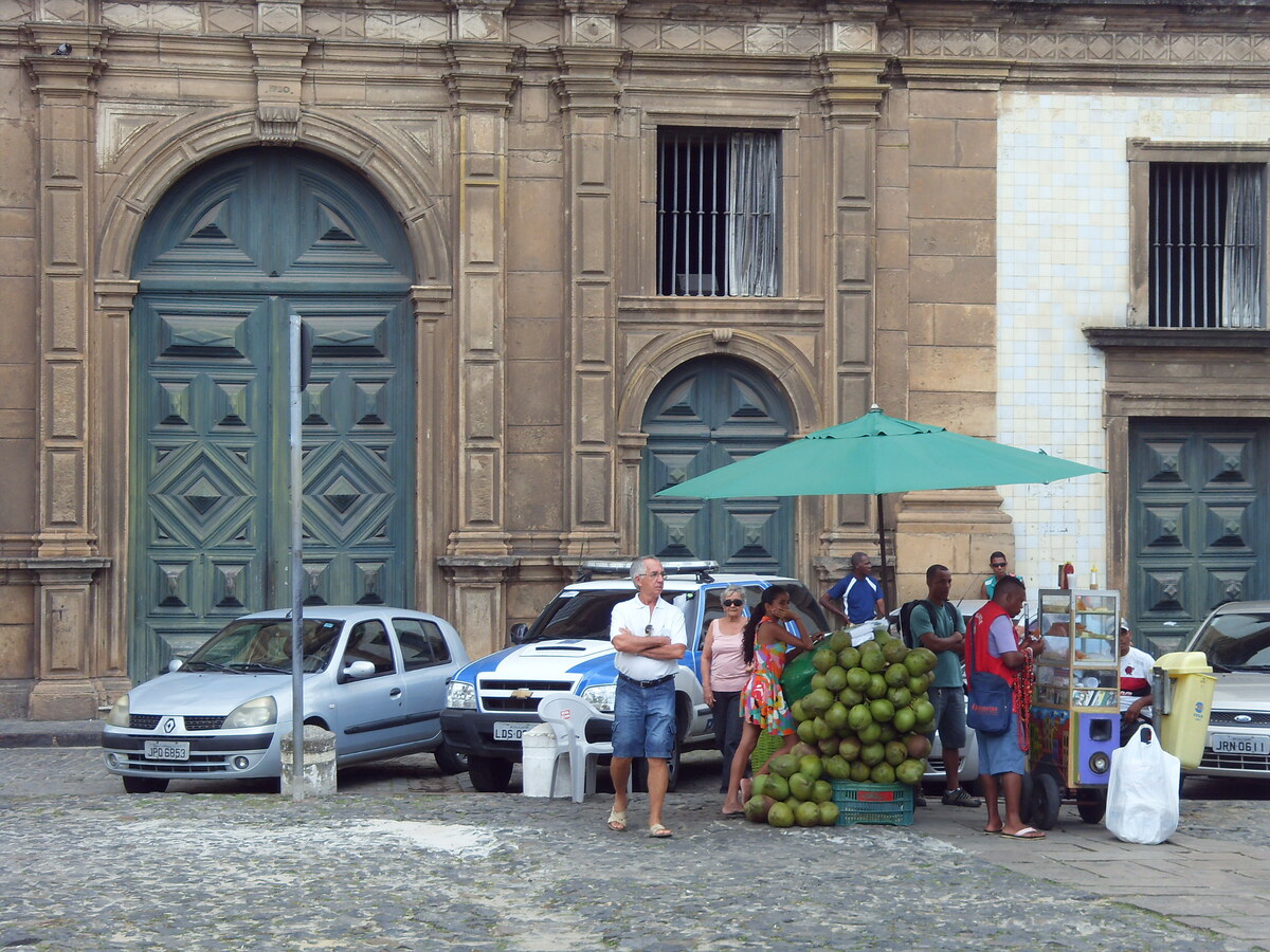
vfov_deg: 18.4
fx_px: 2935
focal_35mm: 80
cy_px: 476
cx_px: 635
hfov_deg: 24.4
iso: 80
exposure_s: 1/180
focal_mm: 13.7
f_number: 4.2
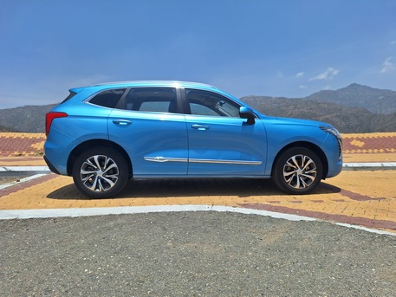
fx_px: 263
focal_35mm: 23
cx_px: 198
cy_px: 148
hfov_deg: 73.9
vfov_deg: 58.9
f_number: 1.8
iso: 40
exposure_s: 1/4975
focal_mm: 5.54
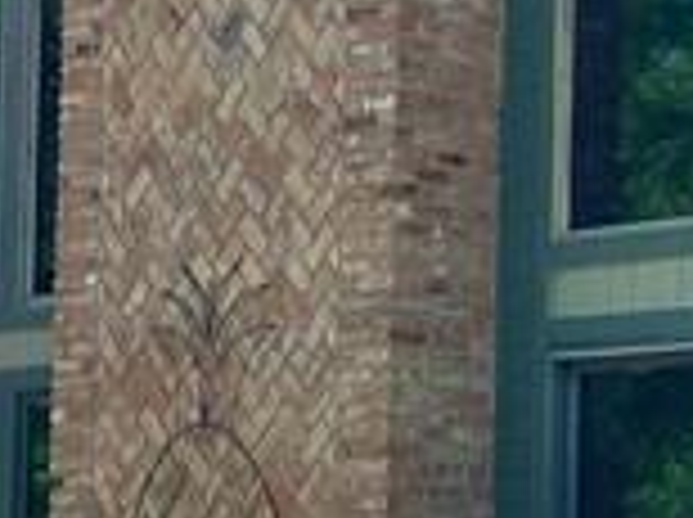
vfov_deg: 7.6
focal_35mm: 193
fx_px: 3858
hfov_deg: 10.3
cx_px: 387
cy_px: 536
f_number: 1.8
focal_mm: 3
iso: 20
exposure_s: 1/1984
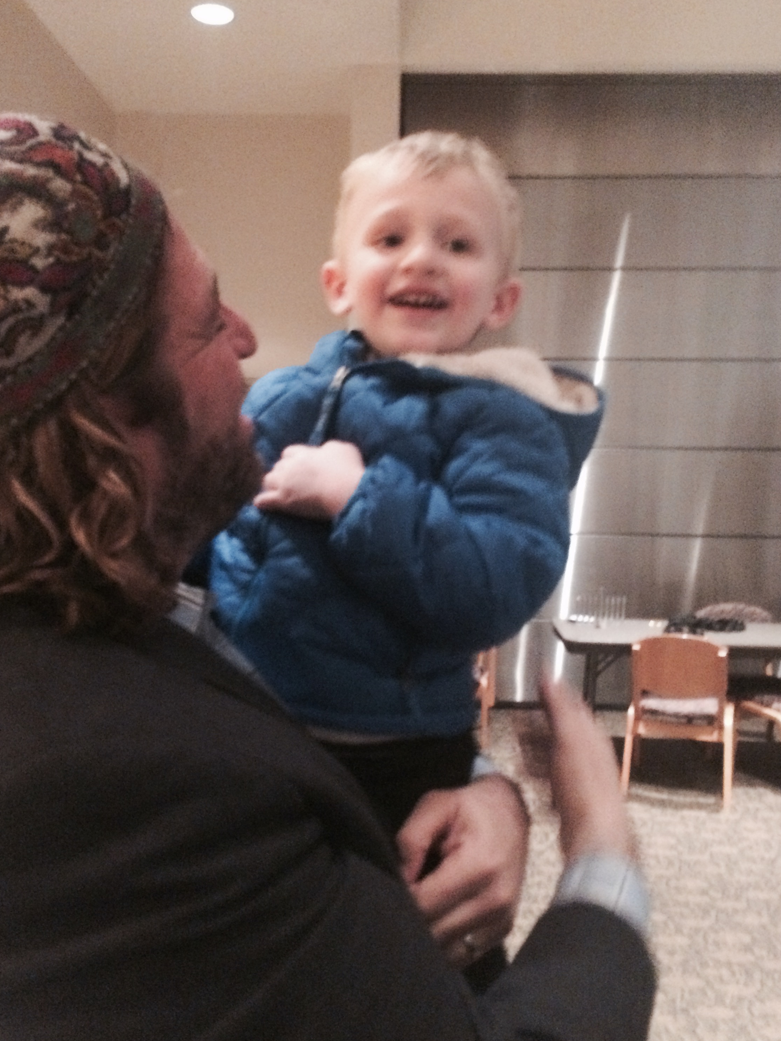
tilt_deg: -6.4
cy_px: 549
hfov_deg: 44.2
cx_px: 385
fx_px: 962
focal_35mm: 32
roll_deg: +0.5
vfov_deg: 56.8
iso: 500
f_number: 2.2
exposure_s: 1/15
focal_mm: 4.15
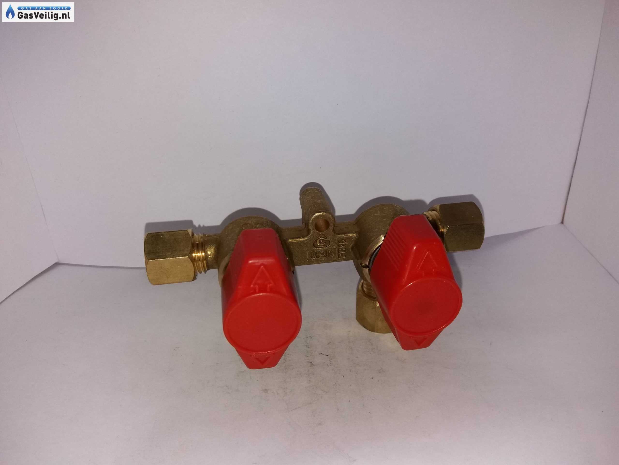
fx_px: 501
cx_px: 310
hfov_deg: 63.4
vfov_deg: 49.7
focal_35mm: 28
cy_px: 232
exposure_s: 1/488
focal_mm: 3.7
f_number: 1.9
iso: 64
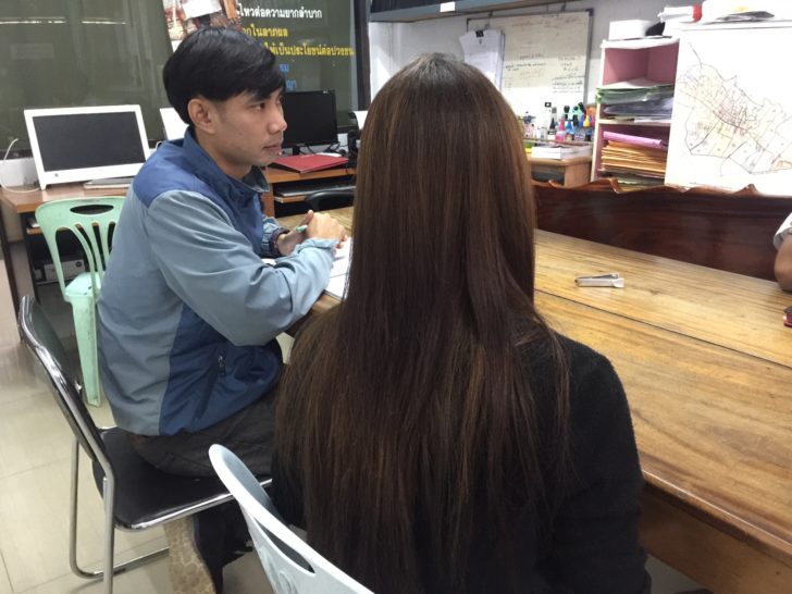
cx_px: 396
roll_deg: +1.0
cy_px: 297
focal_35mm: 29
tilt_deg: -16.8
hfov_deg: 61.7
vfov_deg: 48.2
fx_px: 664
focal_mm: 4.15
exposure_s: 1/8
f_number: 2.2
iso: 200
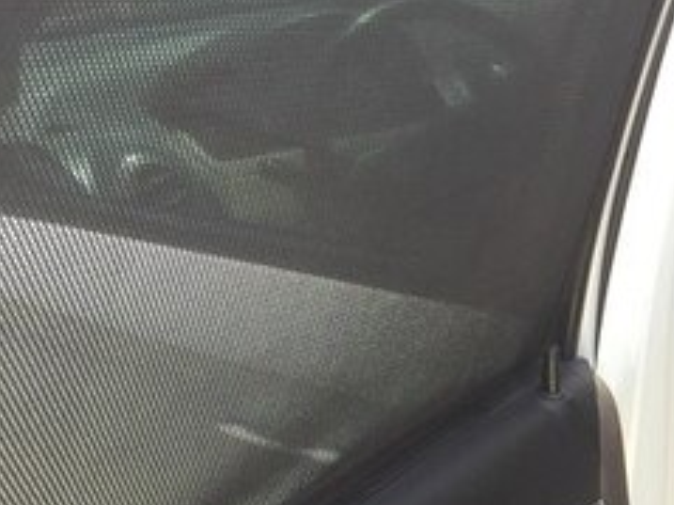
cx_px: 838
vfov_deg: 17.8
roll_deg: -3.0
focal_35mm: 80
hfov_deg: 22.3
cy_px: 557
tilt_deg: -31.2
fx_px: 1557
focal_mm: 4.15
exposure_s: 1/258
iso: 32
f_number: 2.2
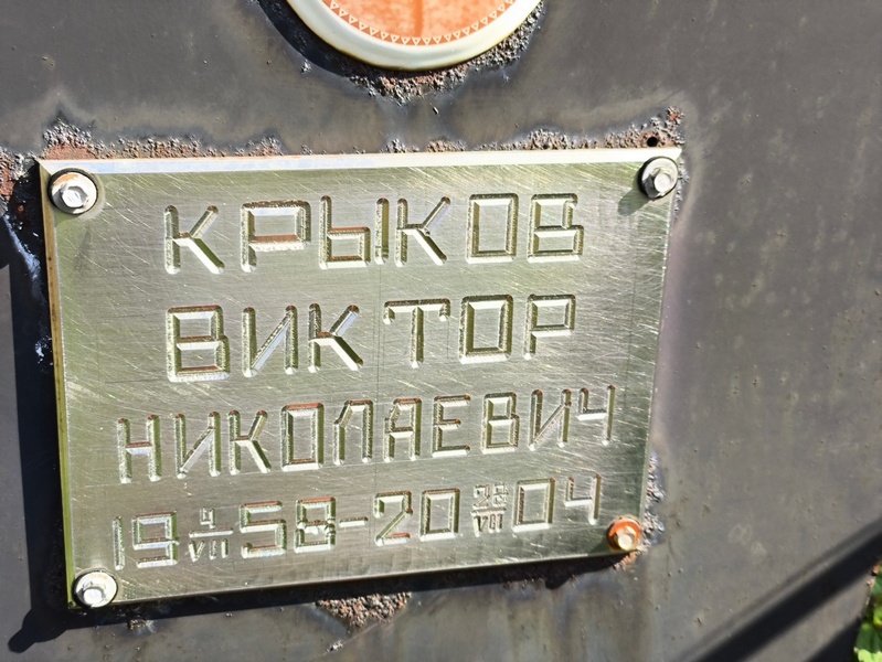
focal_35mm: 50
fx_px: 1275
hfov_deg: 38.2
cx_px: 441
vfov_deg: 29.1
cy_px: 331
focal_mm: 4.71
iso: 50
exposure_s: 1/334
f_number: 1.7
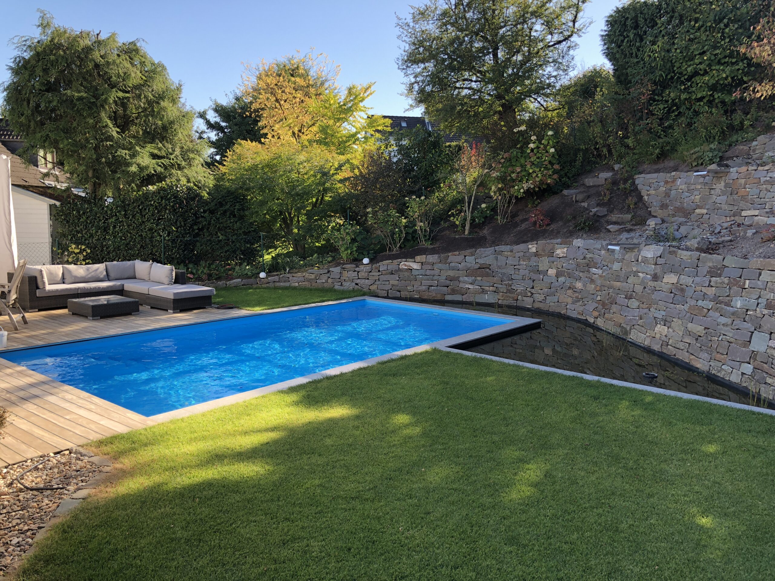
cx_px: 388
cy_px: 290
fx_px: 627
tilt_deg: -7.5
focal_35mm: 28
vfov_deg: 49.7
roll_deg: -1.2
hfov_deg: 63.4
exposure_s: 1/236
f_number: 1.8
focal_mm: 3.99
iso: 20
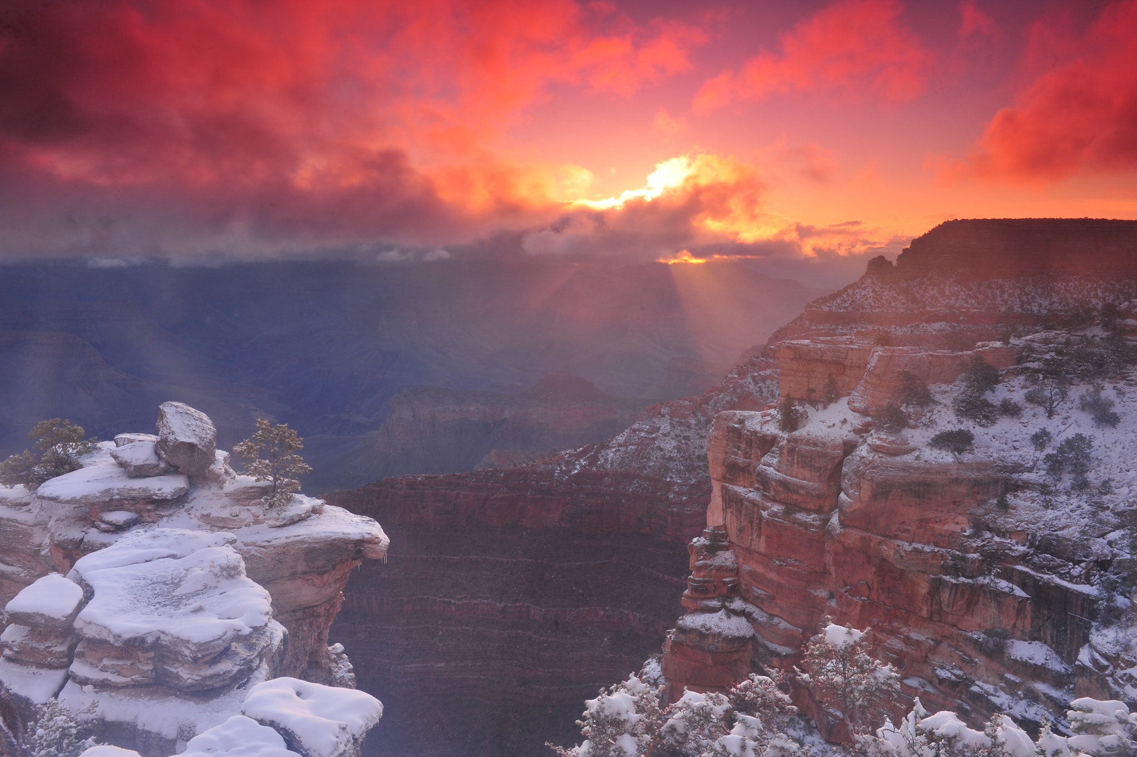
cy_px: 378
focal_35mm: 35
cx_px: 568
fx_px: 1105
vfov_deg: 37.8
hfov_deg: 54.5
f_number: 18
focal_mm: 35
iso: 200
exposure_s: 1/1.3
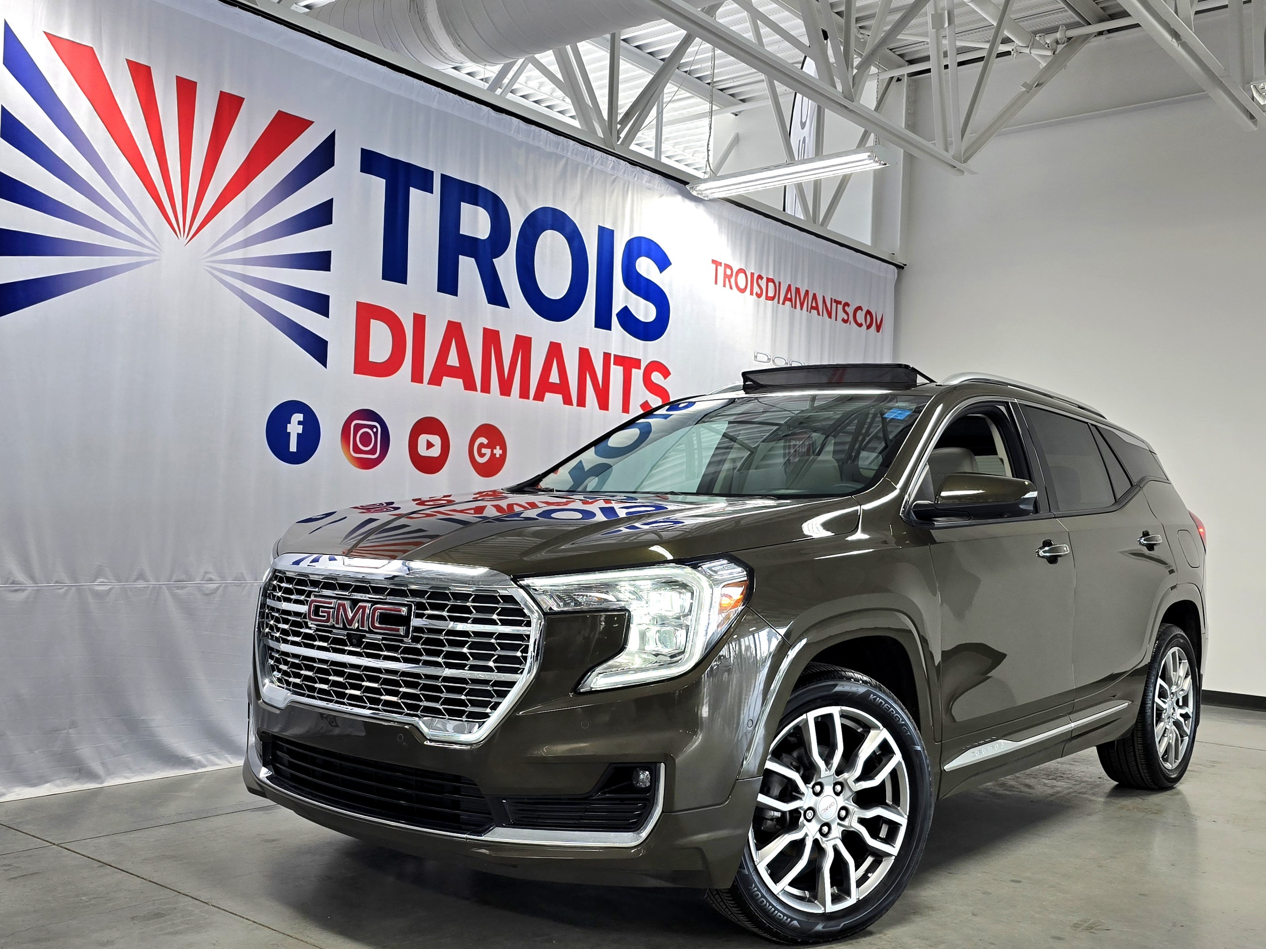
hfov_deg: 71.6
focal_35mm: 24
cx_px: 627
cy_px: 491
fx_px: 878
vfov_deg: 56.8
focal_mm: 6.3
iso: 40
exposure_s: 1/120
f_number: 1.7
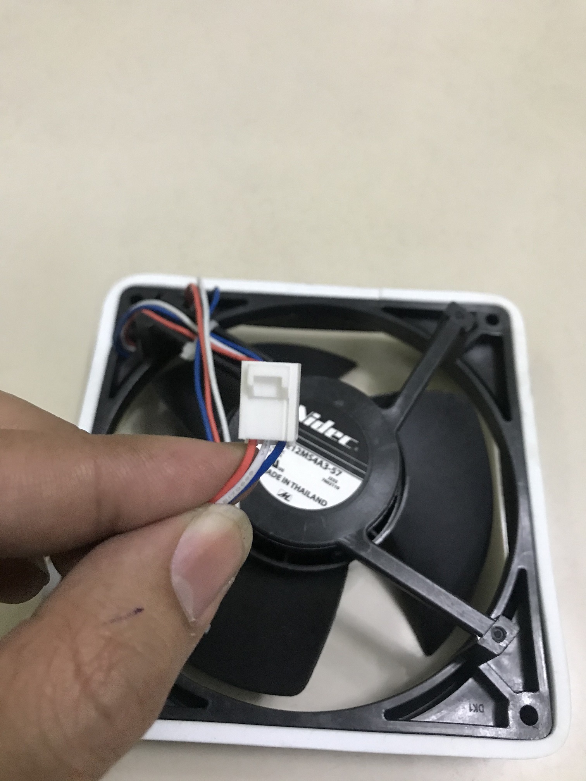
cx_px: 293
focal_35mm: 28
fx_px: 632
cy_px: 390
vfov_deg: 63.4
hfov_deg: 49.7
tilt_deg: -62.3
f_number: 1.8
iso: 100
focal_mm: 3.99
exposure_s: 1/13
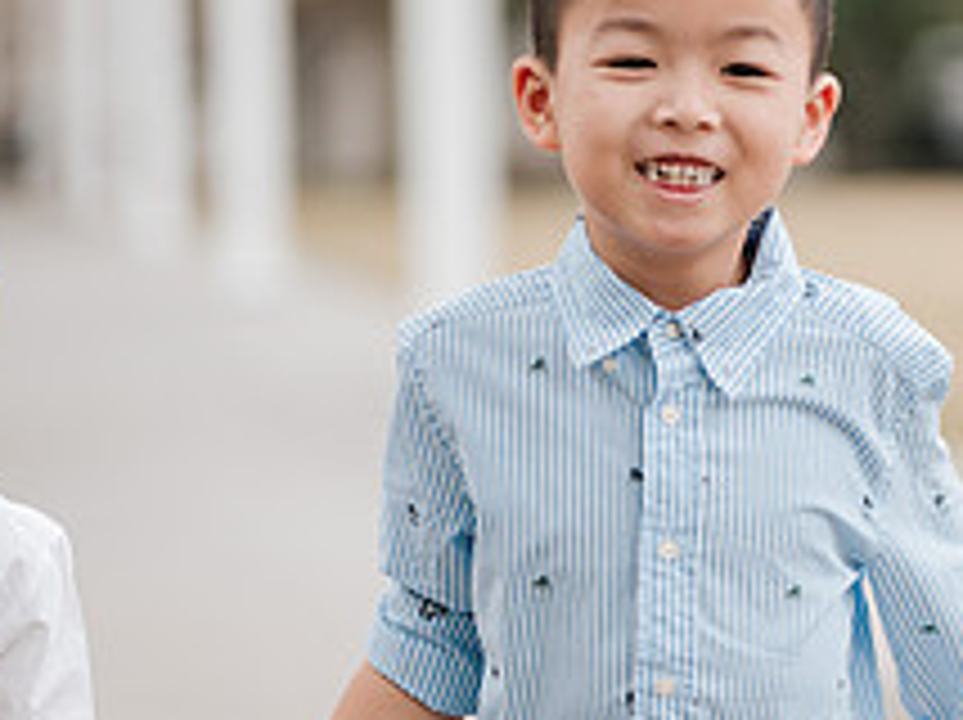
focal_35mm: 222
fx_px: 6169
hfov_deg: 8.9
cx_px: 450
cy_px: 506
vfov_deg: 6.7
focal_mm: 85
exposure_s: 1/500
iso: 200
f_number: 2
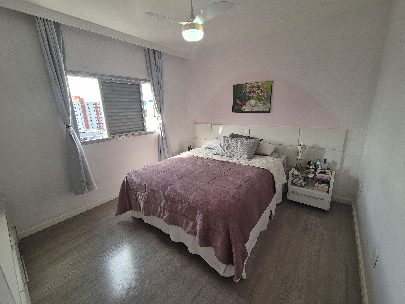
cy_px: 152
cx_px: 202
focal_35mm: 13
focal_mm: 2.2
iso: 50
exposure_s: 1/180
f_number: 2.2
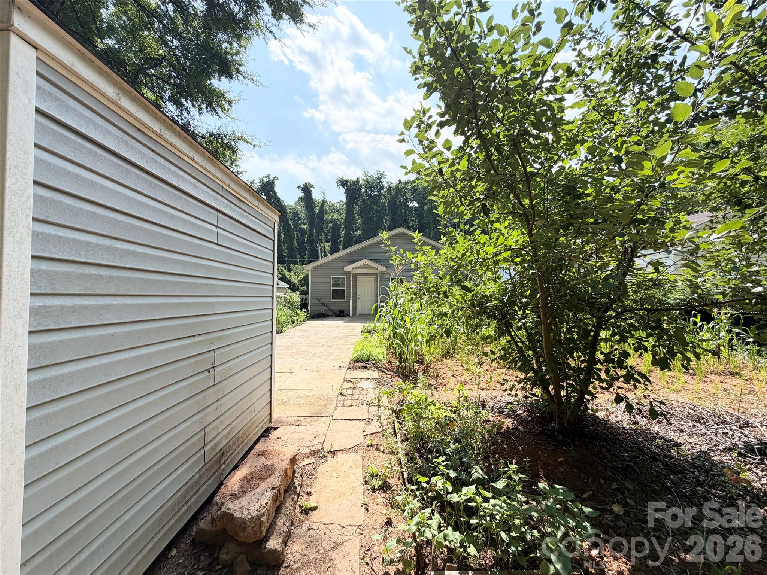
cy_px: 288
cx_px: 384
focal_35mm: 14
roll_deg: +0.1
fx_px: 310
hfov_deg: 102.1
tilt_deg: -0.7
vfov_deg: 85.7
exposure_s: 1/770
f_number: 2.2
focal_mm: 2.22
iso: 32
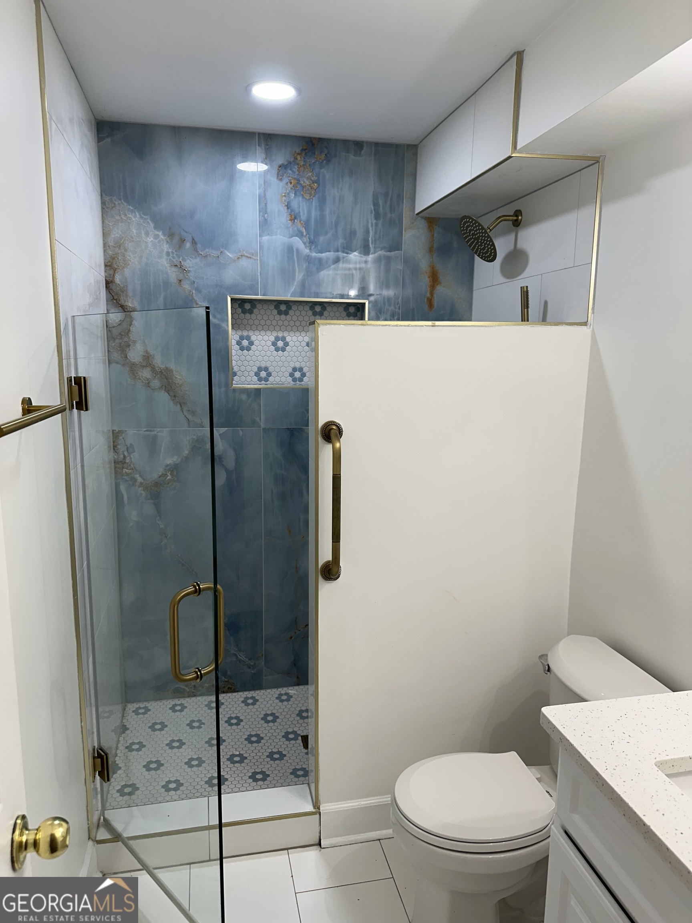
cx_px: 346
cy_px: 462
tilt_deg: -9.8
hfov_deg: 56.8
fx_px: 640
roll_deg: -1.3
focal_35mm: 24
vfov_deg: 71.6
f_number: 1.78
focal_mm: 6.86
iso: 80
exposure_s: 1/120
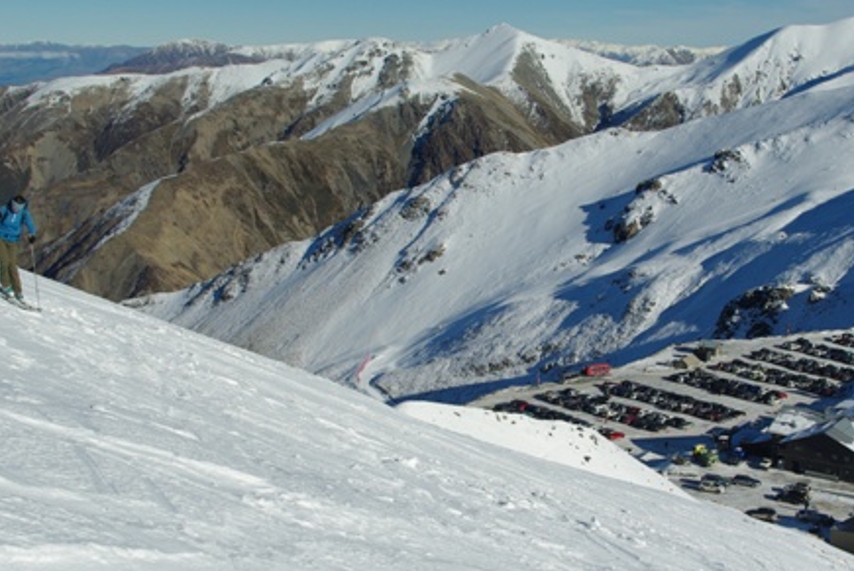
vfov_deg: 27.0
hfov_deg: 39.4
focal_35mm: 50
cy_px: 343
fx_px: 1187
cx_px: 516
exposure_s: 1/500
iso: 100
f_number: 11
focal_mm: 23.13
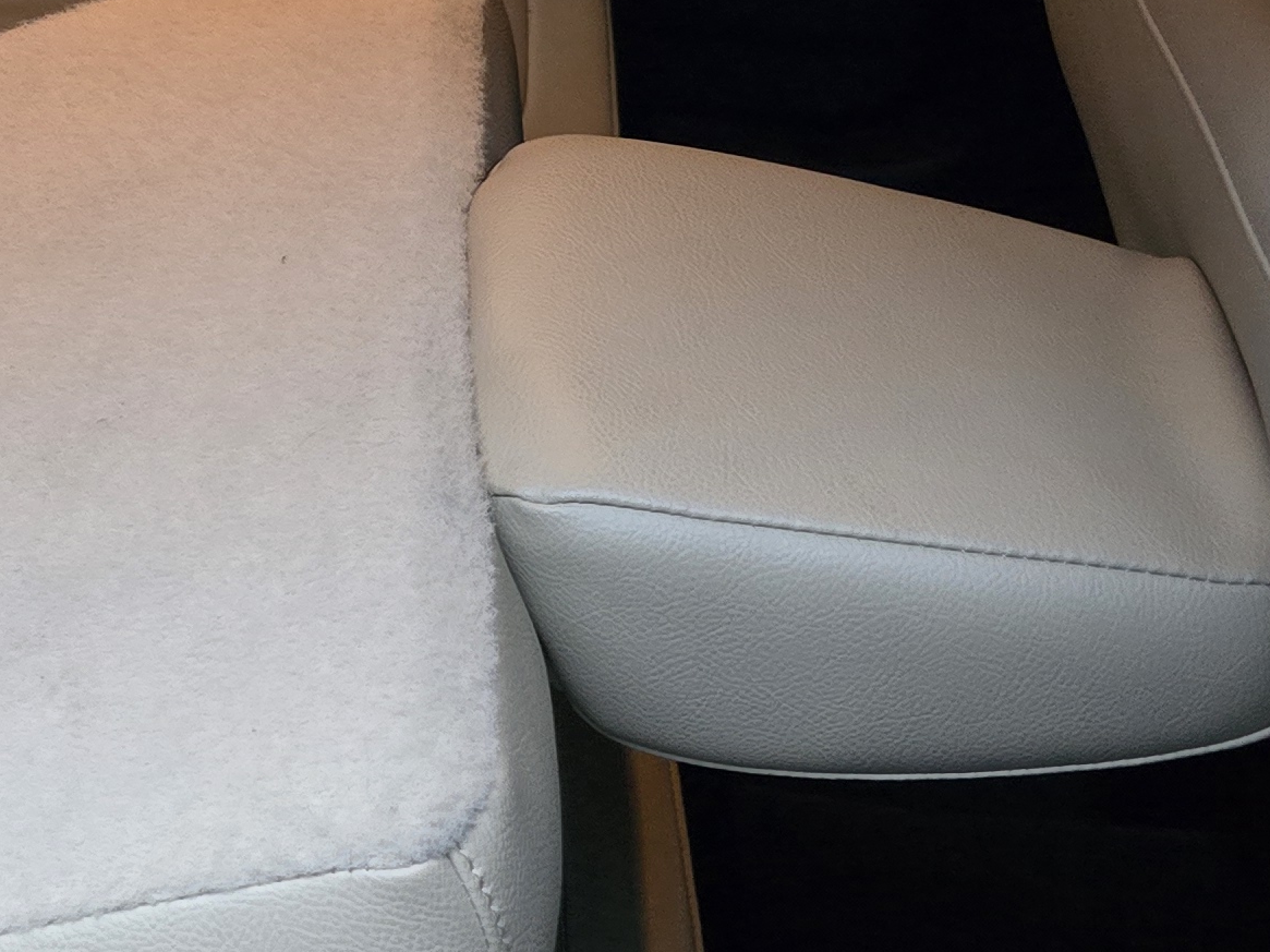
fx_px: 2897
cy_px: -228
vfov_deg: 17.7
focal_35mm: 79
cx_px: -372
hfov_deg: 22.2
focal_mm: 6.3
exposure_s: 1/40
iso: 1600
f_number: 1.7
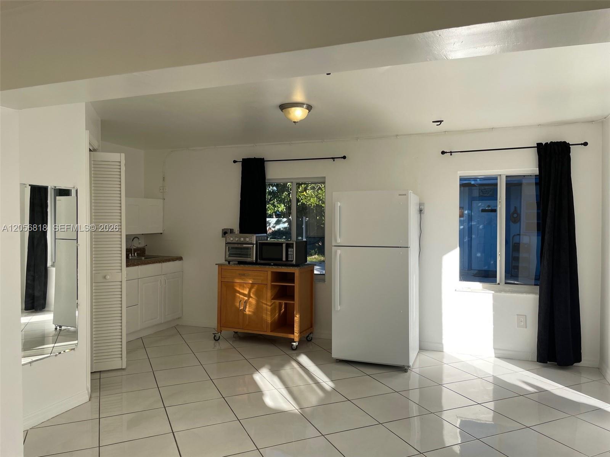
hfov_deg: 67.3
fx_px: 458
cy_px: 228
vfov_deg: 53.1
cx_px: 305
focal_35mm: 26
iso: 32
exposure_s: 1/739
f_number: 1.6
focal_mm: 4.2
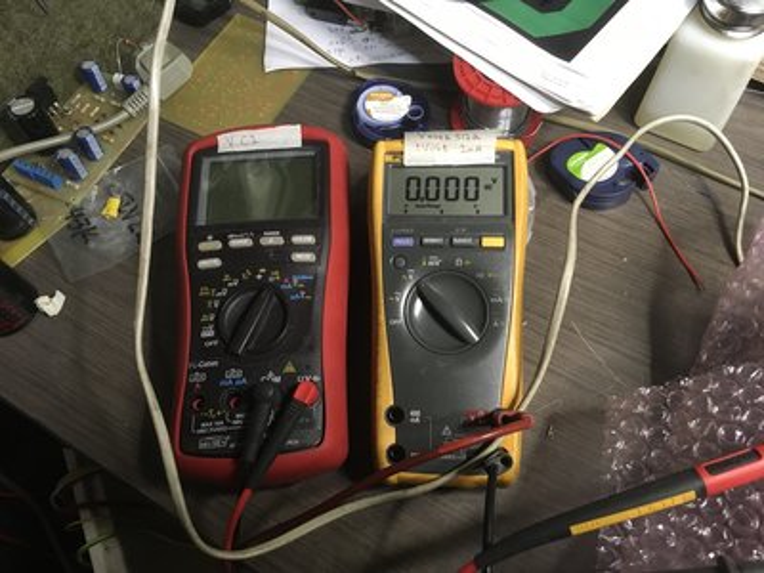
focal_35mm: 29
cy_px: 286
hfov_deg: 61.7
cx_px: 382
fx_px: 640
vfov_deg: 48.2
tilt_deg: -63.0
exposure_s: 1/20
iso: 200
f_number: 2.2
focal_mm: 4.15
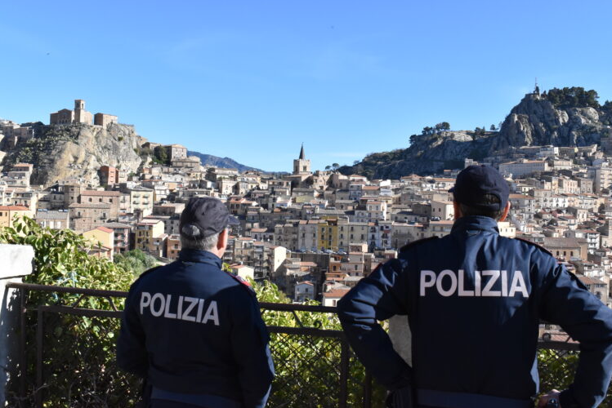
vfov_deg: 32.3
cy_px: 207
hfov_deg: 46.9
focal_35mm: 42
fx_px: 706
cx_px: 313
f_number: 14
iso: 1250
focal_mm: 27
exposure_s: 1/800
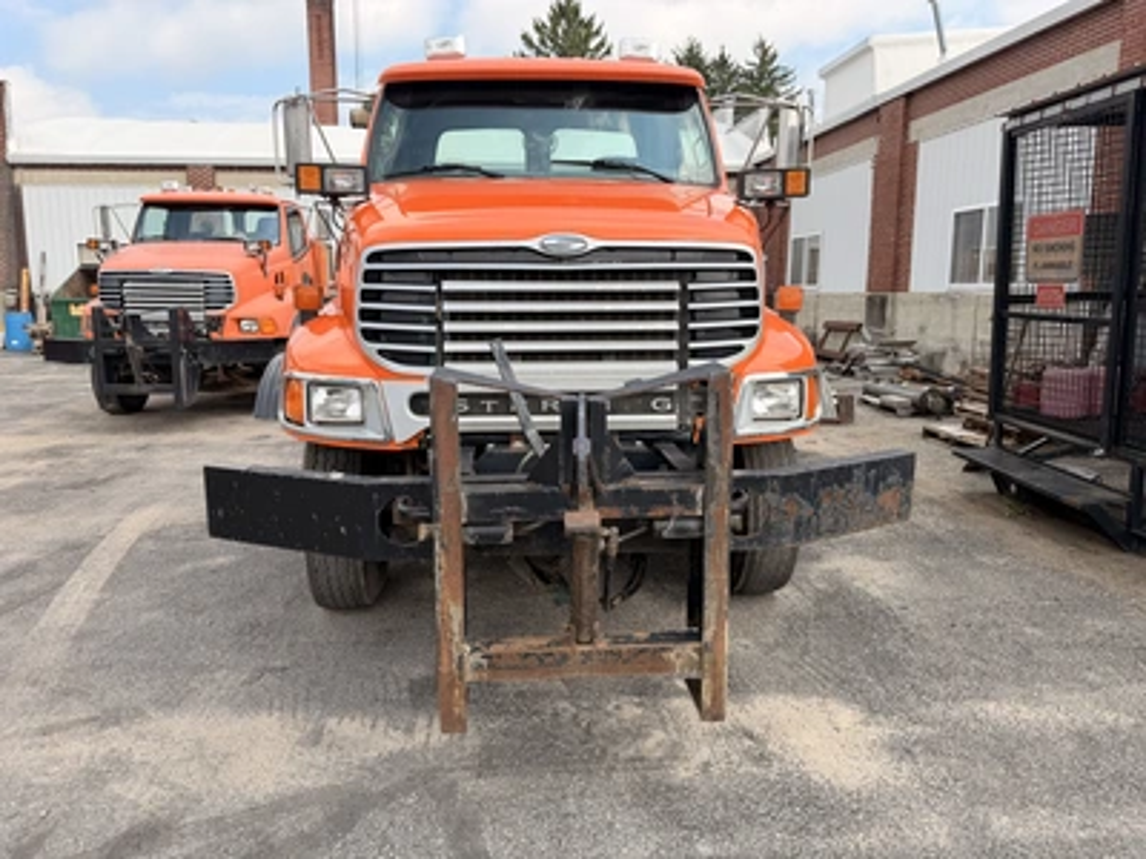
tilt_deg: -9.4
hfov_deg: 71.6
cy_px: 430
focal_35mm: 24
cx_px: 573
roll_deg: +0.7
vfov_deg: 56.8
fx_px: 795
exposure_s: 1/1553
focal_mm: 6.76
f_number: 1.78
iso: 80
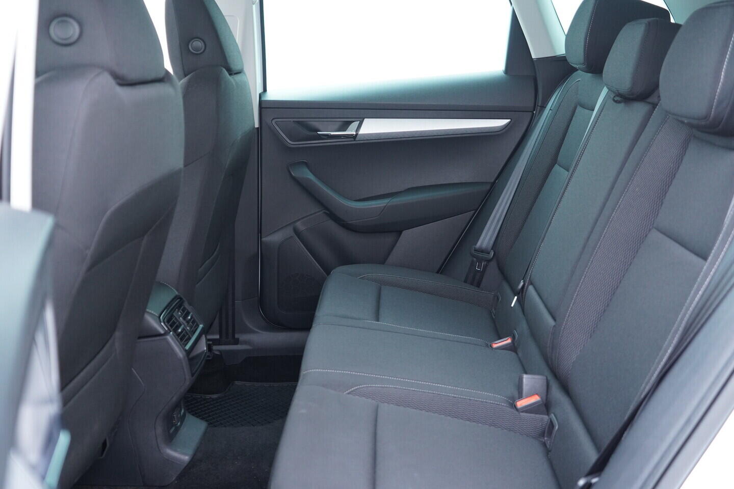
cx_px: 367
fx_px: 734
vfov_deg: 36.9
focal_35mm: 36
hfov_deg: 53.1
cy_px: 244
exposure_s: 1/40
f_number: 2.8
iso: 800
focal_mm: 24
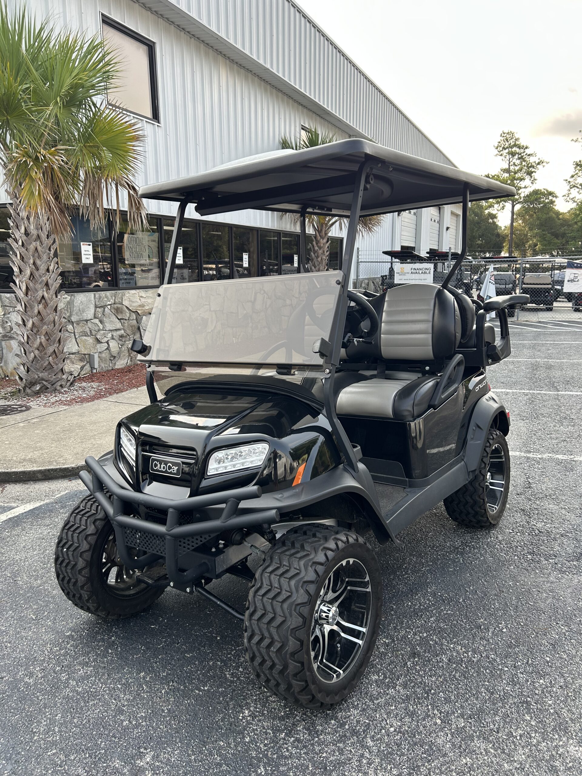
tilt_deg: -11.3
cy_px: 388
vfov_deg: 67.3
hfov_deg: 53.1
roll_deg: +0.6
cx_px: 291
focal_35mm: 26
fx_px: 583
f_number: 1.5
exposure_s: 1/658
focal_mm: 5.7
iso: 50
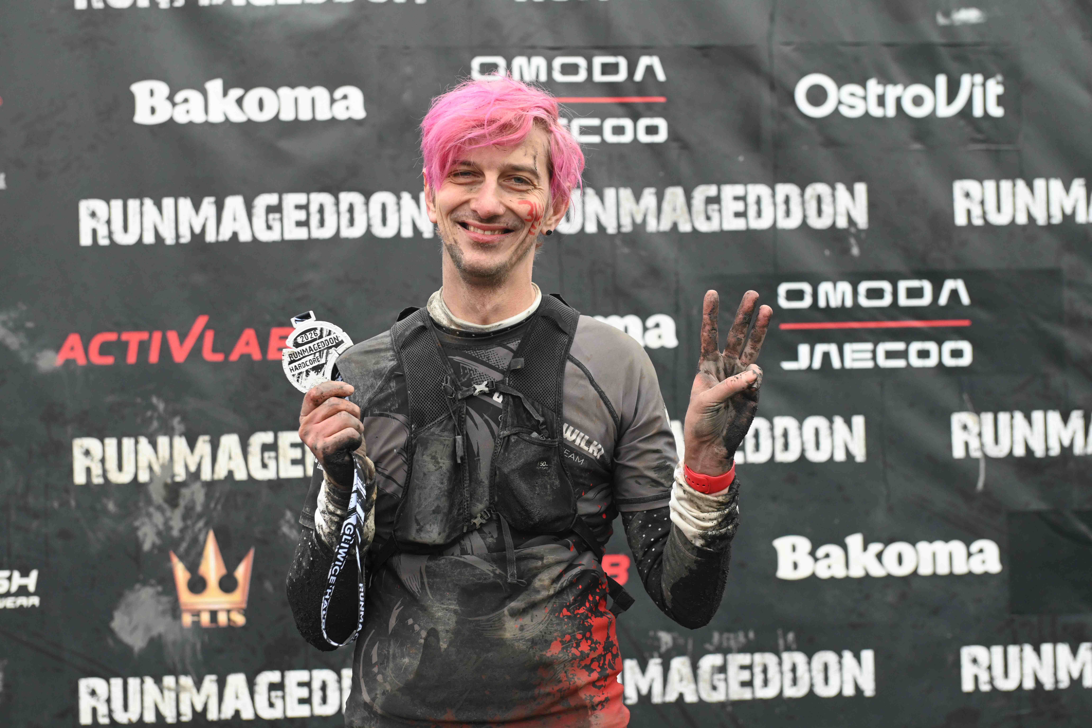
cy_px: 364
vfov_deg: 22.6
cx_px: 546
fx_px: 1820
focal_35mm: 60
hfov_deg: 33.4
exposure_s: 1/800
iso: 2500
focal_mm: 60
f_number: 4
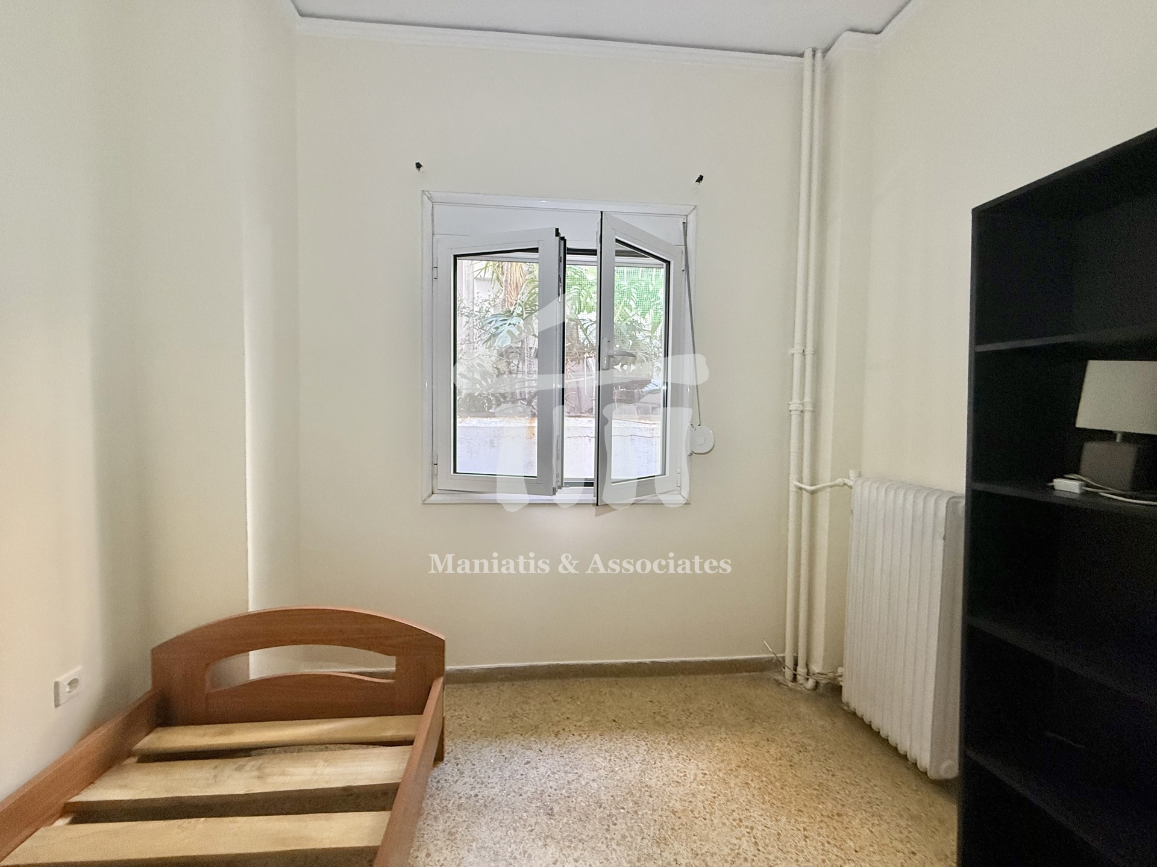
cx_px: 578
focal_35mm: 14
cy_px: 434
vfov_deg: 85.7
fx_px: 468
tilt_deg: -3.2
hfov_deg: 102.1
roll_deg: -0.5
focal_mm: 2.22
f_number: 2.2
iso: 400
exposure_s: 1/99
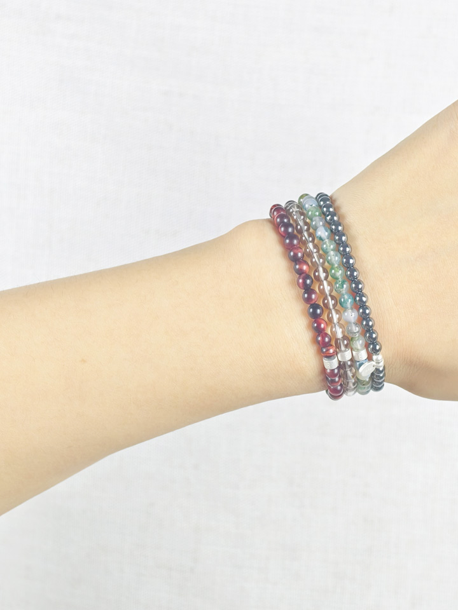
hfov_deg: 17.4
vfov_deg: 23.0
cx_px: 229
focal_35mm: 85
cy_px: 305
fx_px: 1499
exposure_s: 1/50
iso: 429
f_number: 16
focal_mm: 22.48
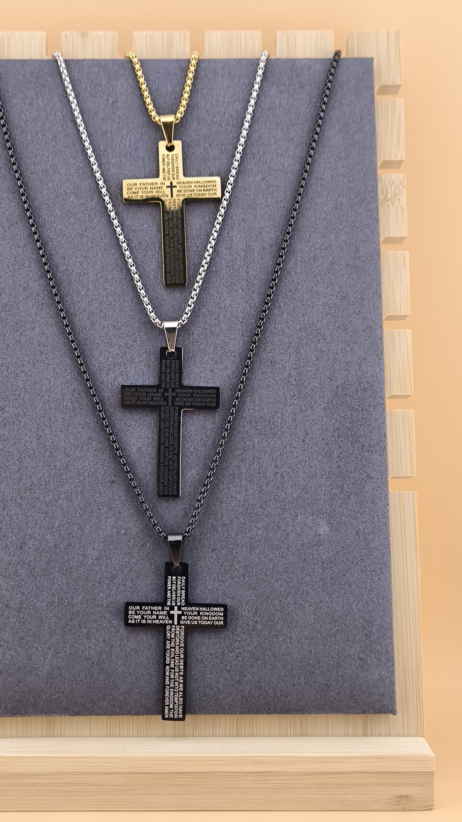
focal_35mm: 55
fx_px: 1198
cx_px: 182
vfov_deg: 37.8
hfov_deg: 21.8
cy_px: 412
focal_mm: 6.92
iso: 50
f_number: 1.9
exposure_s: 1/500
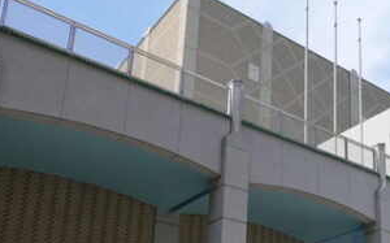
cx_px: 320
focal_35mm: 49
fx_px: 520
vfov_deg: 25.2
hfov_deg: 39.3
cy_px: 235
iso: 125
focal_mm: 9
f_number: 4
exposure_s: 1/640
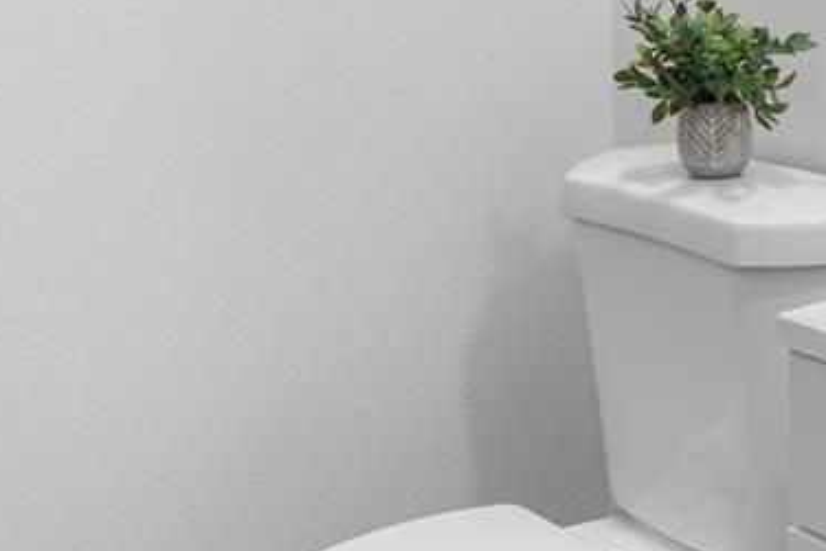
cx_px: 811
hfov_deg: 27.3
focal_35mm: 70
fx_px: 1610
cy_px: -116
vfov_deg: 18.4
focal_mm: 16.5
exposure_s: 1/3
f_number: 8
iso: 200
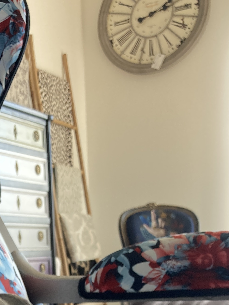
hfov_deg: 18.9
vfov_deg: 24.9
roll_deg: +4.1
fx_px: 644
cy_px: 331
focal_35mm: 73
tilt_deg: -3.0
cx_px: -57
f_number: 1.8
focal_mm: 3.99
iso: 64
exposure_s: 1/121
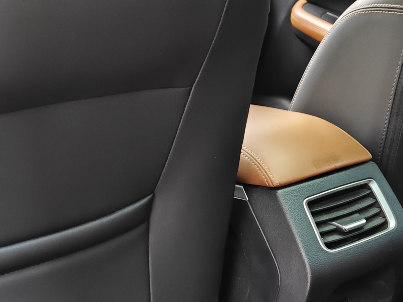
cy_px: 188
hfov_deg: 25.2
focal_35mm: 76
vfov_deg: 19.4
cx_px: 322
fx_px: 885
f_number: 1.9
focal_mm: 8.7
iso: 3200
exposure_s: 1/20
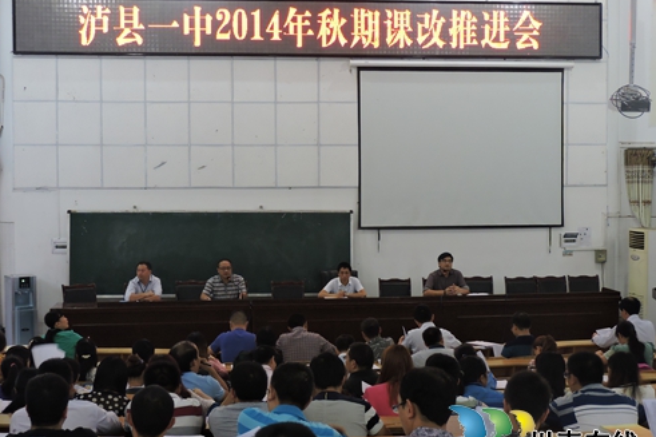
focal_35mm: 53
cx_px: 330
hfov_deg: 37.5
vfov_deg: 25.5
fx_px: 965
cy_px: 231
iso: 560
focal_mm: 8.9
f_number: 3.6
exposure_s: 1/13
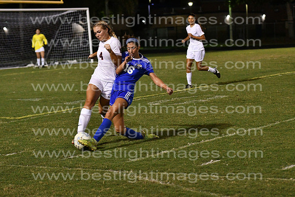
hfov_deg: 17.1
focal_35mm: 120
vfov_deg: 11.4
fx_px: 984
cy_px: 98
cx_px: 148
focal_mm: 80
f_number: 4
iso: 8000
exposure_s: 1/800
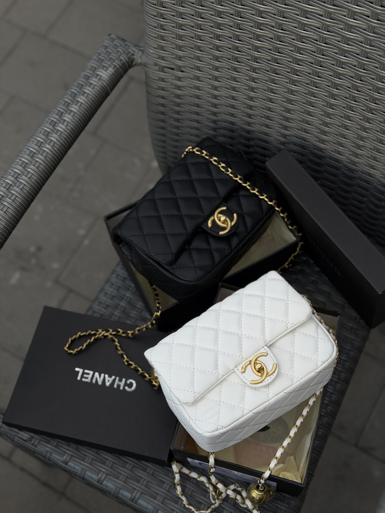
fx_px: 712
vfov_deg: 39.7
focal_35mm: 48
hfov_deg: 30.3
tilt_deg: -68.0
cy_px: 256
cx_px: 192
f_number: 1.78
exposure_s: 1/4098
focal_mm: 6.76
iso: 80
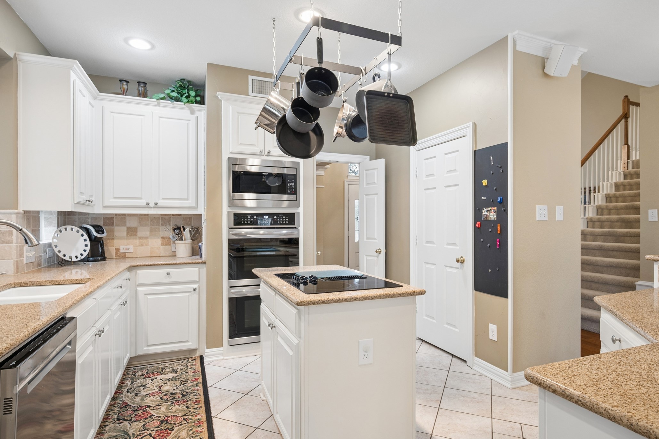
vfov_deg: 63.1
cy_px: 229
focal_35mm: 20
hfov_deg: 85.3
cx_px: 343
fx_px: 357
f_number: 8
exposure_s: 1/2.5
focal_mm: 18.5
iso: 250
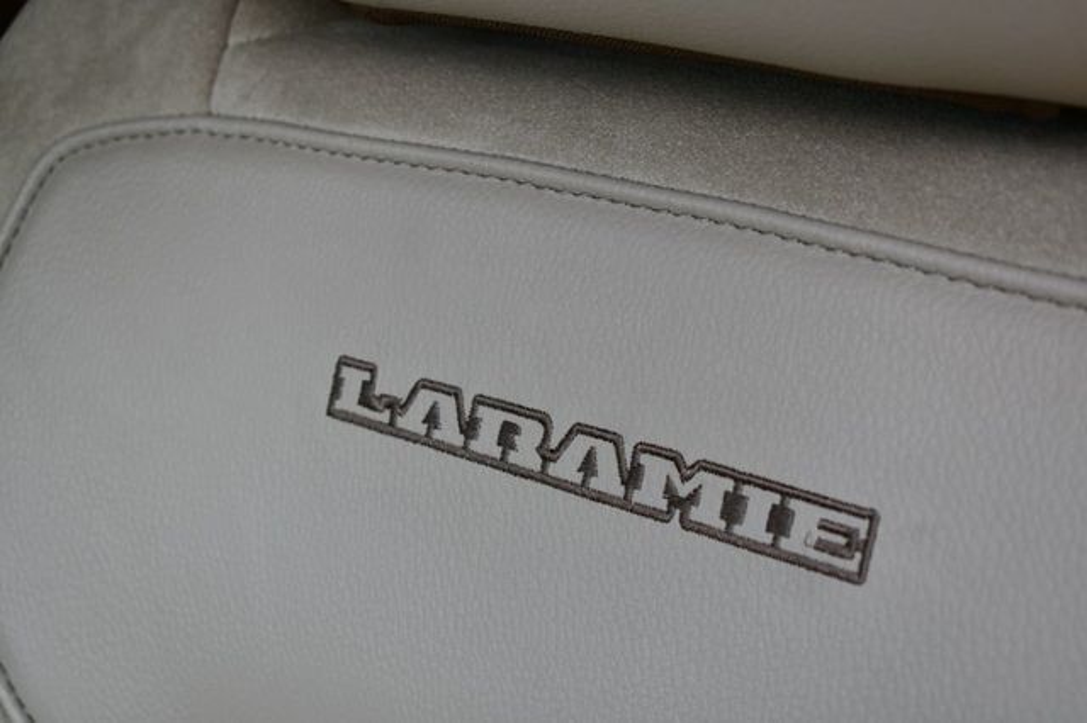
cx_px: 544
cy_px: 362
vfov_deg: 20.3
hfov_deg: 30.1
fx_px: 2022
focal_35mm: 67
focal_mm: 45
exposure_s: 1/250
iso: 200
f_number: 5.6
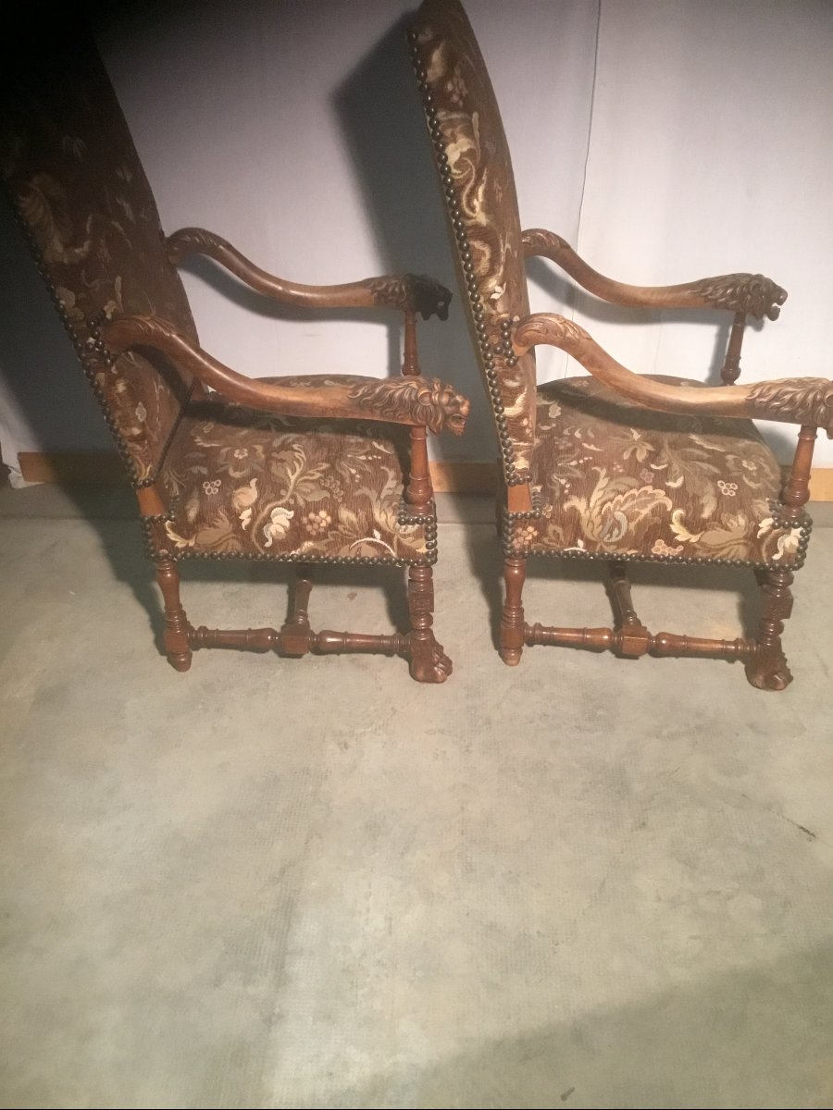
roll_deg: -0.7
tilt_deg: -32.8
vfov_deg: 58.4
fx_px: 995
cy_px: 555
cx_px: 416
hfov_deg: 45.4
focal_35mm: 31
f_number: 2.4
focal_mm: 3.3
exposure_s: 1/33
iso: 250
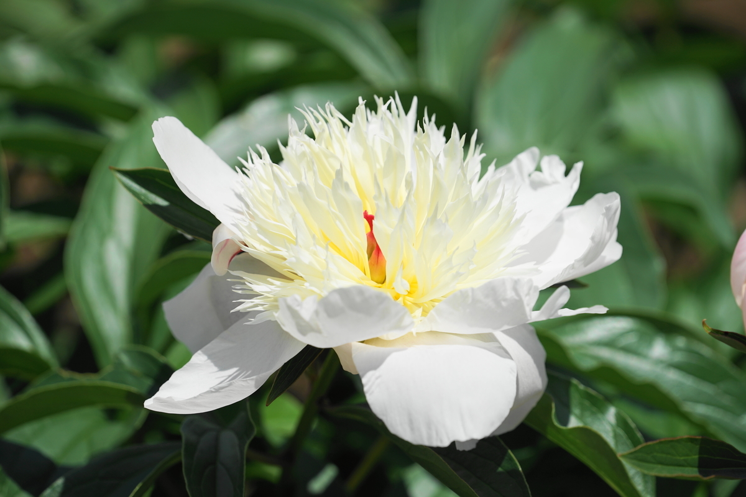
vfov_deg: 4.6
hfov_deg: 6.9
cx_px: 373
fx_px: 6216
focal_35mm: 300
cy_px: 248
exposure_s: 1/800
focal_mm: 300
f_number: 7.1
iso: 100
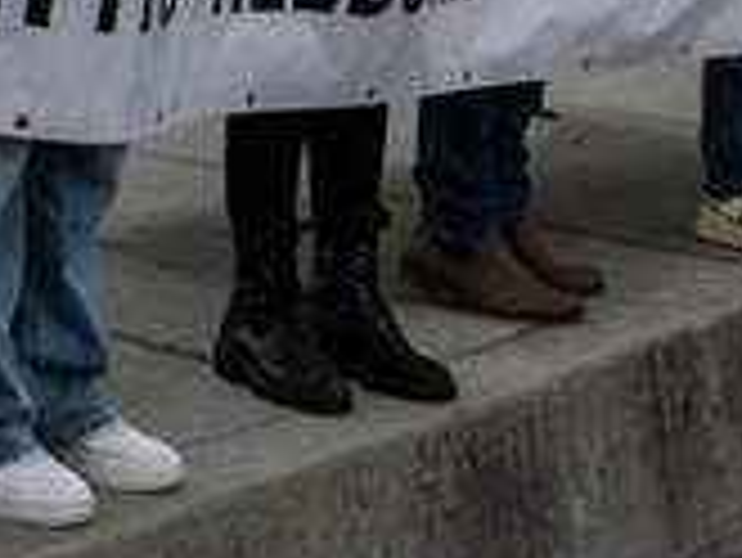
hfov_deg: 12.1
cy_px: -554
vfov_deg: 8.9
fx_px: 3368
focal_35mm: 157
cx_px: -292
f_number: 3.5
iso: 560
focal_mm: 18
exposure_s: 1/250
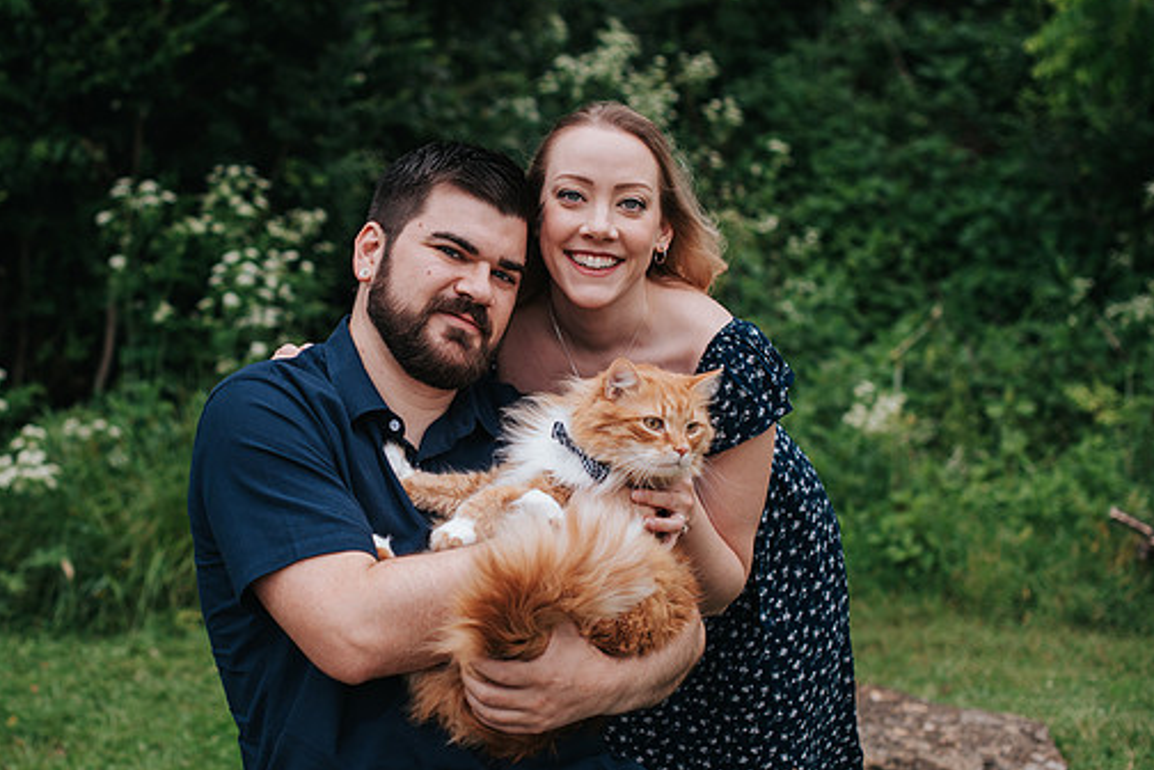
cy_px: 390
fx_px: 2148
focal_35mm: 67
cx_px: 419
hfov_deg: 29.9
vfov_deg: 20.3
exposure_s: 1/400
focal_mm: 50
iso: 200
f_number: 3.2
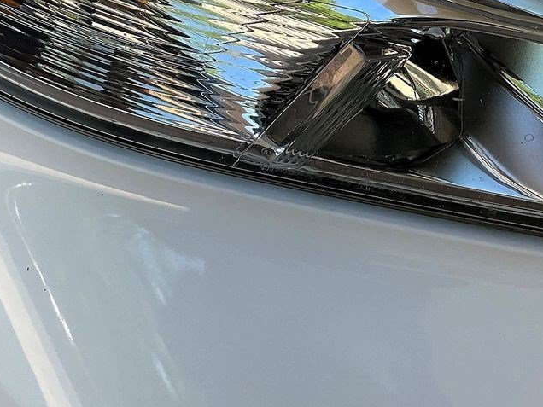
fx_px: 1145
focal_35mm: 73
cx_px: 377
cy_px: -63
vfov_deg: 19.2
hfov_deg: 26.5
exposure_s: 1/415
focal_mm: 3
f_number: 1.8
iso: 16
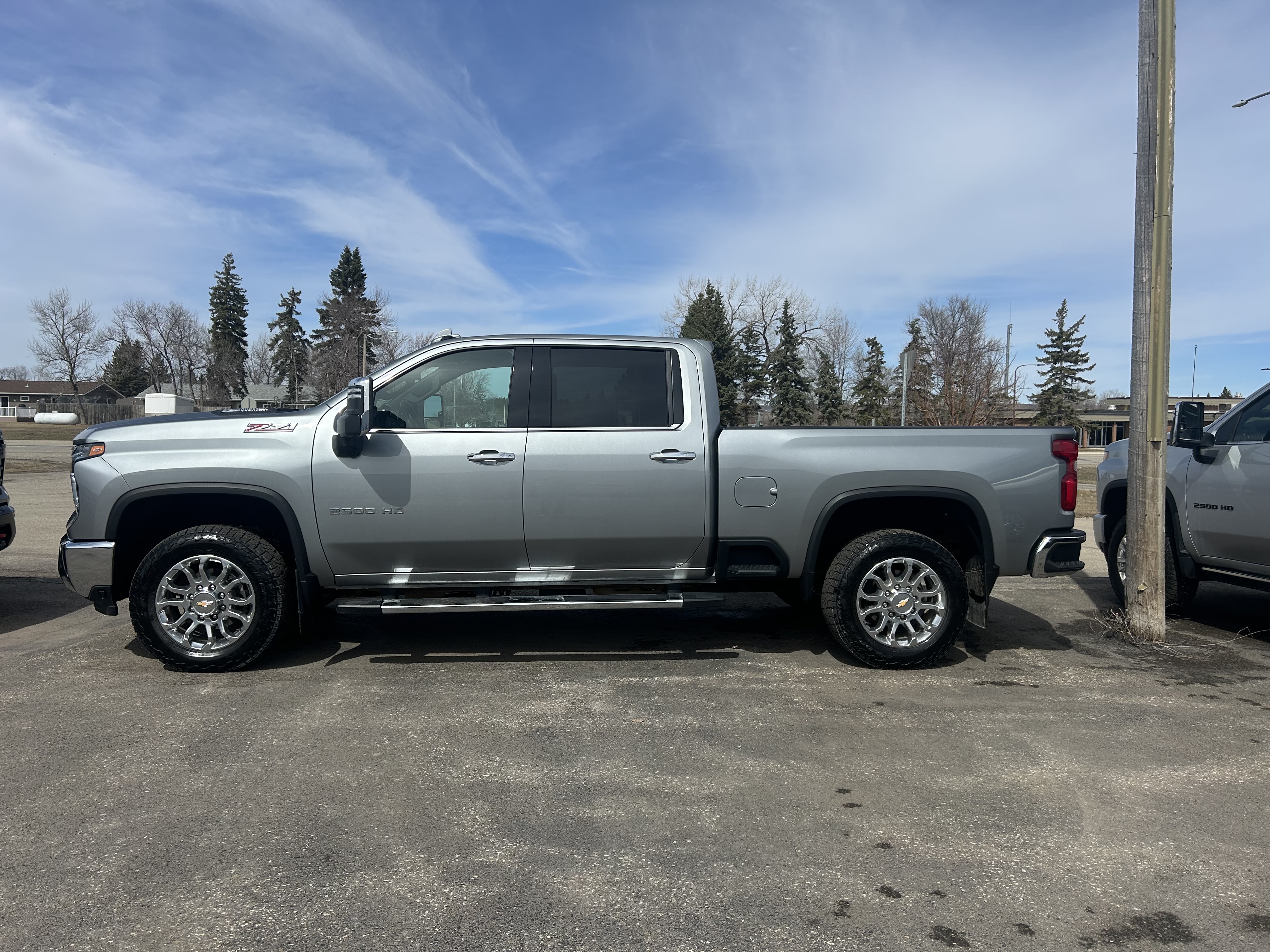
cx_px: 635
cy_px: 476
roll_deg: +0.0
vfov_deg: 53.1
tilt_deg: -1.6
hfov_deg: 67.3
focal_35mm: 26
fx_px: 954
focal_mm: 5.7
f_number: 1.5
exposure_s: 1/6211
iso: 50
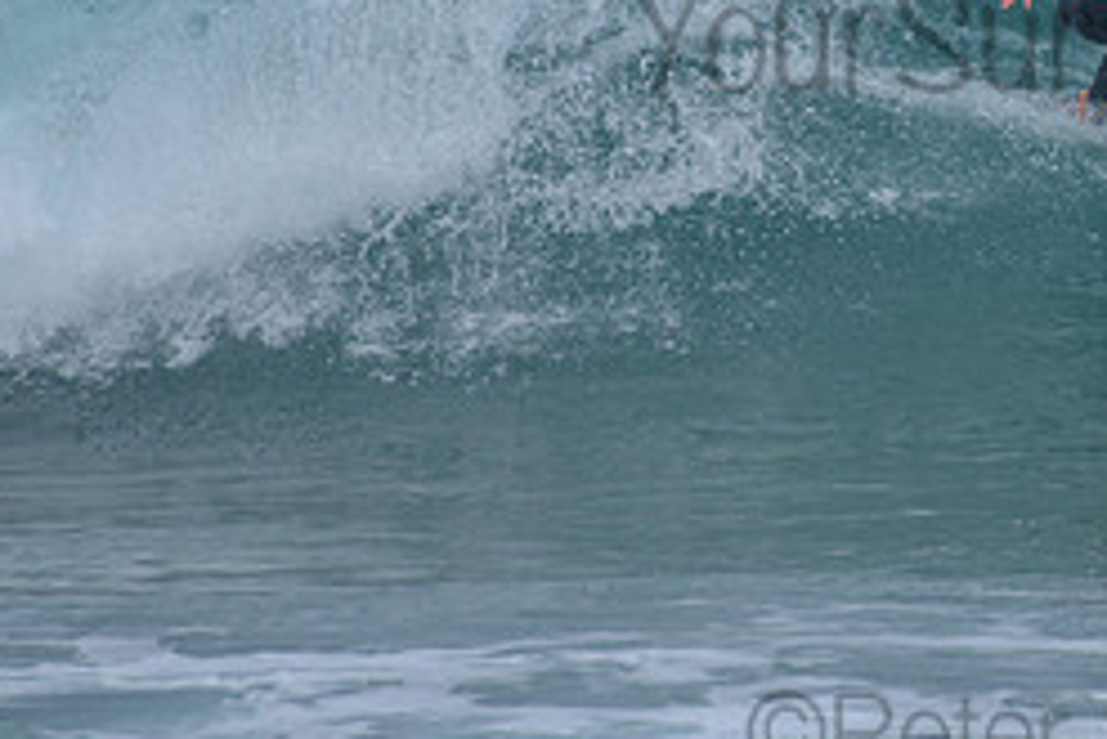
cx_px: 1094
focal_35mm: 1176
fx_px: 36182
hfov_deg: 1.8
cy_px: -11
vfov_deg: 1.2
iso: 280
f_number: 5.6
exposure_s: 1/2000
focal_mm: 500
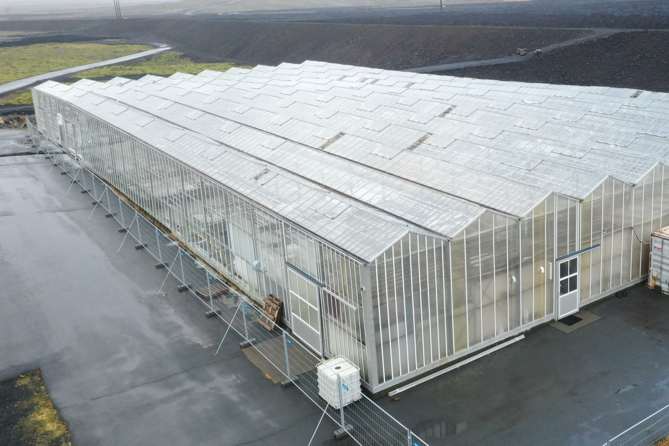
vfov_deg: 35.9
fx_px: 688
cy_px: 194
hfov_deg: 51.2
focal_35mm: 37
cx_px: 432
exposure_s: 1/30
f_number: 10
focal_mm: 10.26
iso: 400
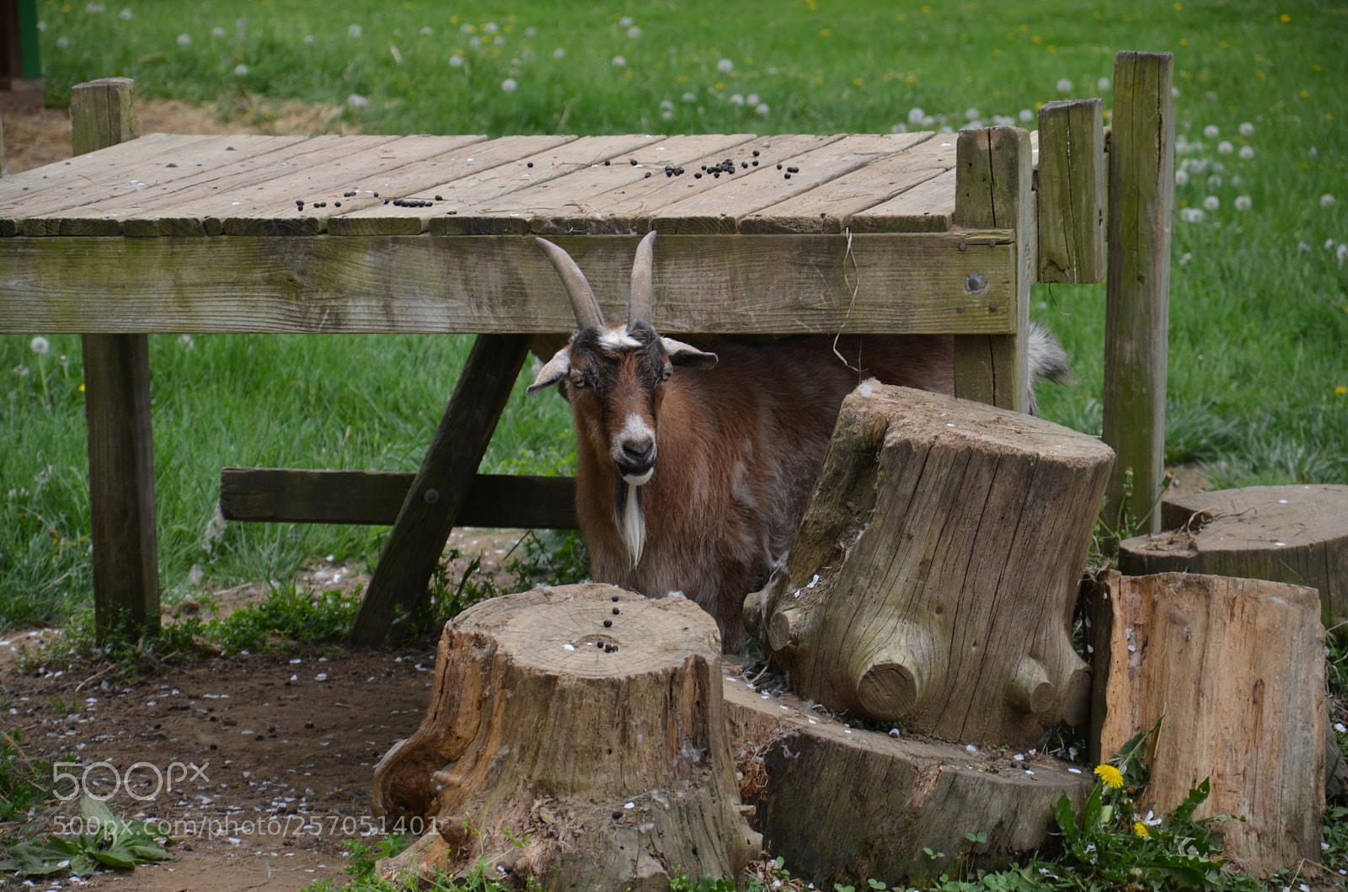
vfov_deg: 8.7
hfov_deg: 13.1
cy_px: 446
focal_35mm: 158
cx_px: 674
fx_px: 5884
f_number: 5.6
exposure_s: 1/80
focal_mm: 105
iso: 100
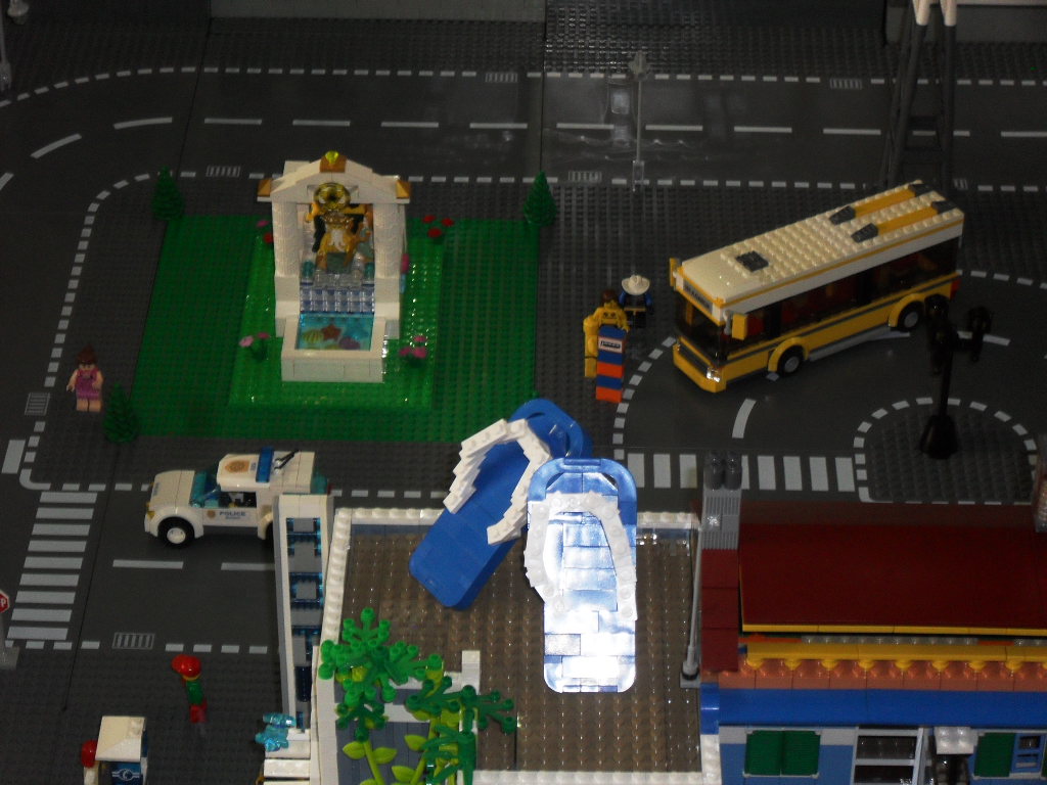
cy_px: 392
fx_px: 3176
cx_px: 524
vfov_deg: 14.1
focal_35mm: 105
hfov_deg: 18.7
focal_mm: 18.9
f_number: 5.8
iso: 200
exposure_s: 1/60
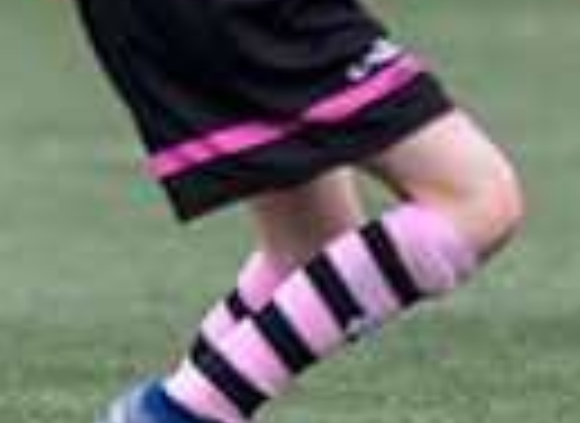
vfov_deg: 0.5
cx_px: -431
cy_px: -254
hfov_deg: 0.7
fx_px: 48529
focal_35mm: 2926
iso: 800
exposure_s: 1/1250
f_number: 4
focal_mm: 560
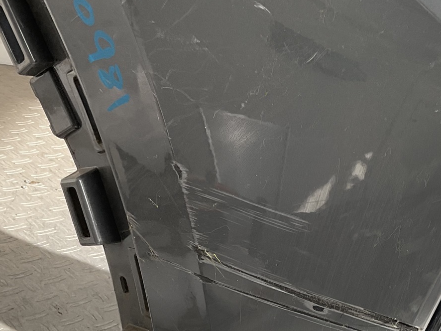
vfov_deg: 21.2
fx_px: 841
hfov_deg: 29.2
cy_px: 358
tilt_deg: -35.2
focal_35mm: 66
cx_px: 302
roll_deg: -12.3
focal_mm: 3
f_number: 1.8
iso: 16
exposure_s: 1/473
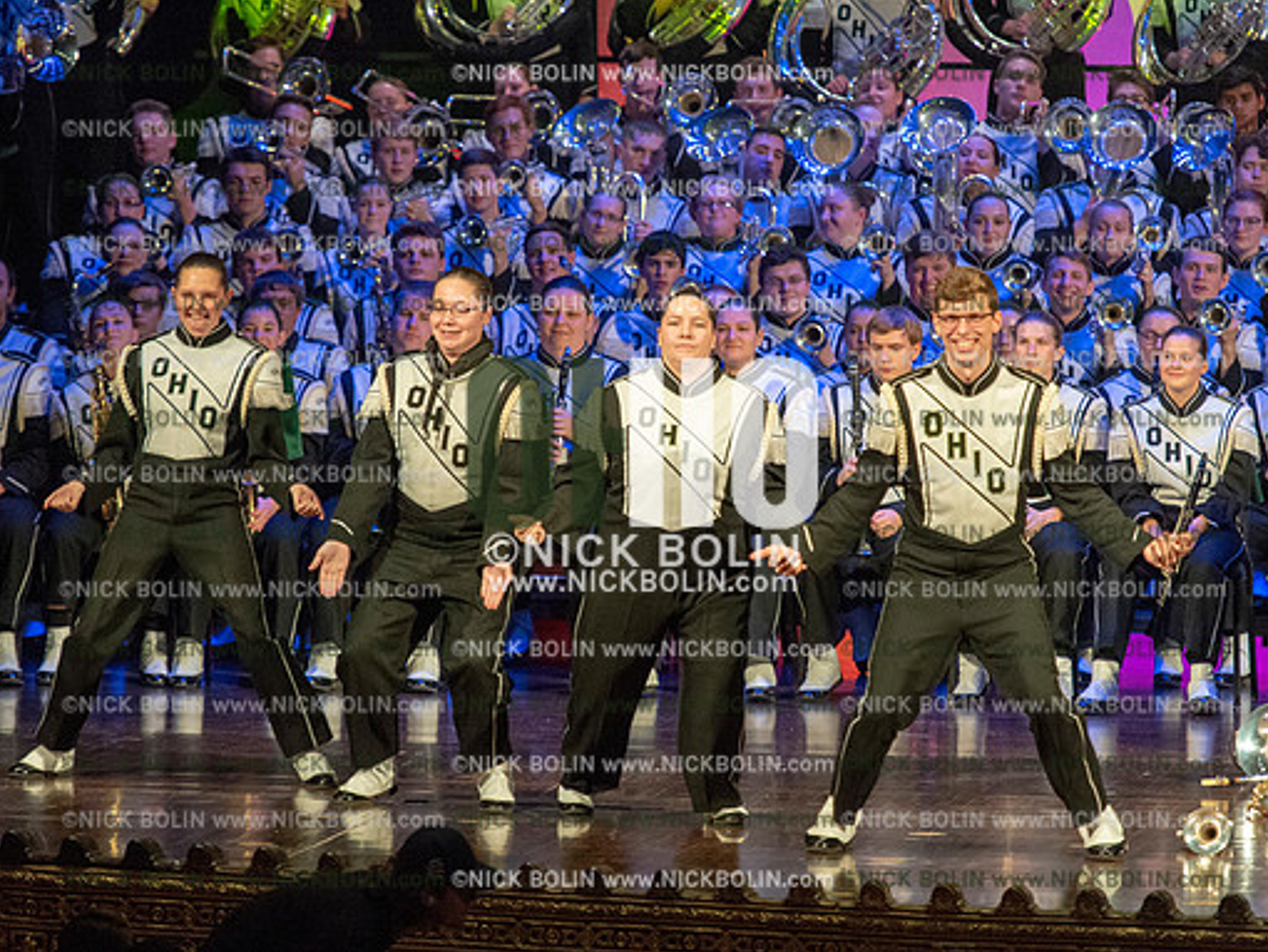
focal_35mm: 273
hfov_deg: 7.3
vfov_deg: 5.4
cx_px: 641
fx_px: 10005
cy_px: 475
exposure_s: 1/250
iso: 8000
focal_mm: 250
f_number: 5.6
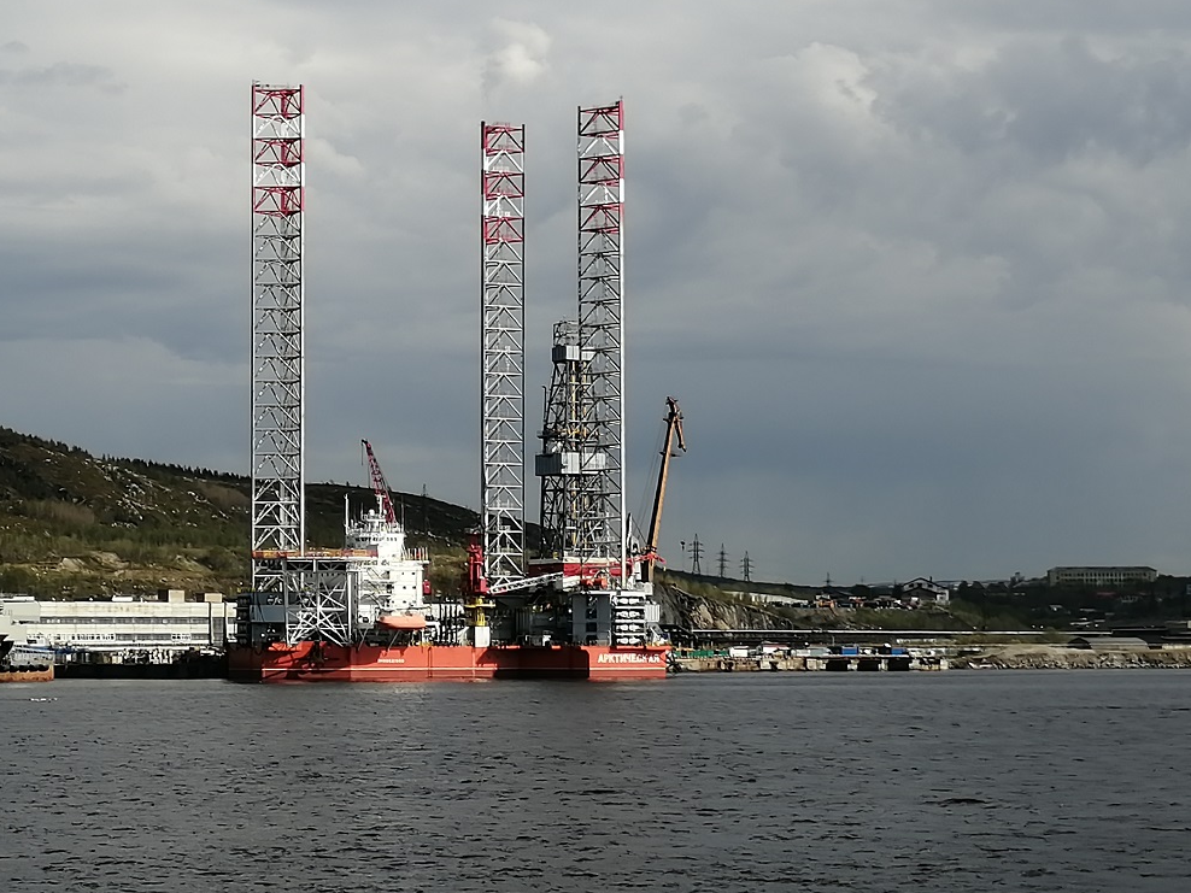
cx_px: 406
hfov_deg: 22.9
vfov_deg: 17.4
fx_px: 2925
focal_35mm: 85
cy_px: 415
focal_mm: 3.96
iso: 50
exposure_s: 1/2353
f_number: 1.8
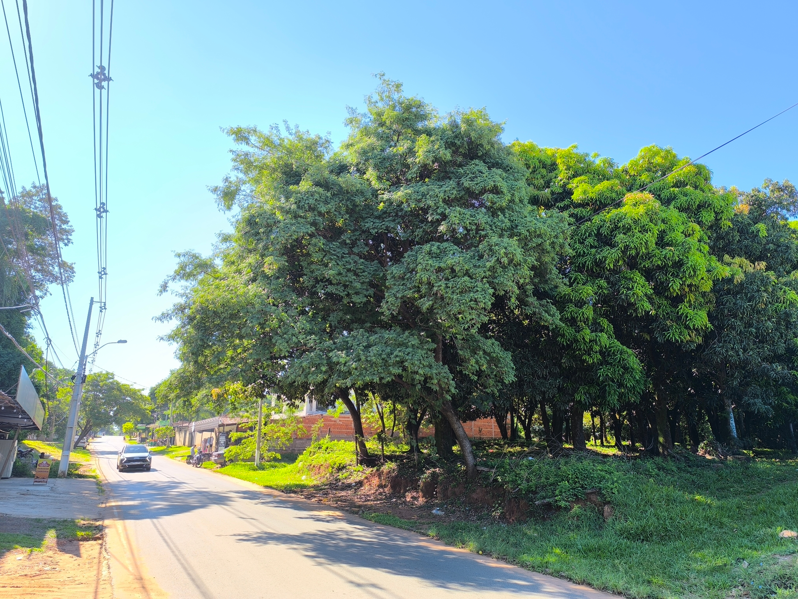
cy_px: 300
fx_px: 530
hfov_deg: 73.9
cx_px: 399
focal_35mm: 23
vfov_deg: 58.9
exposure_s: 1/179
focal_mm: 6.14
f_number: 1.65
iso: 50
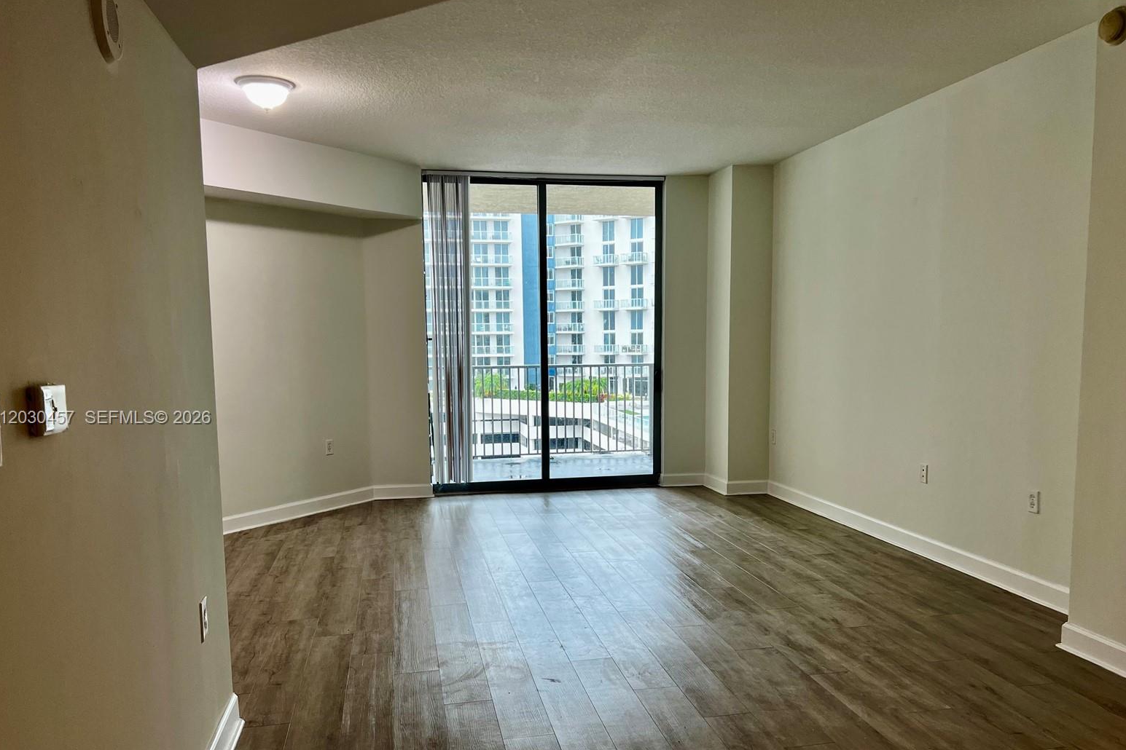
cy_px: 419
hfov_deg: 65.5
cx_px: 567
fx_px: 876
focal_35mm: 28
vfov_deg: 46.3
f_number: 1.5
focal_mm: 5.7
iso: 80
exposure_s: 1/120
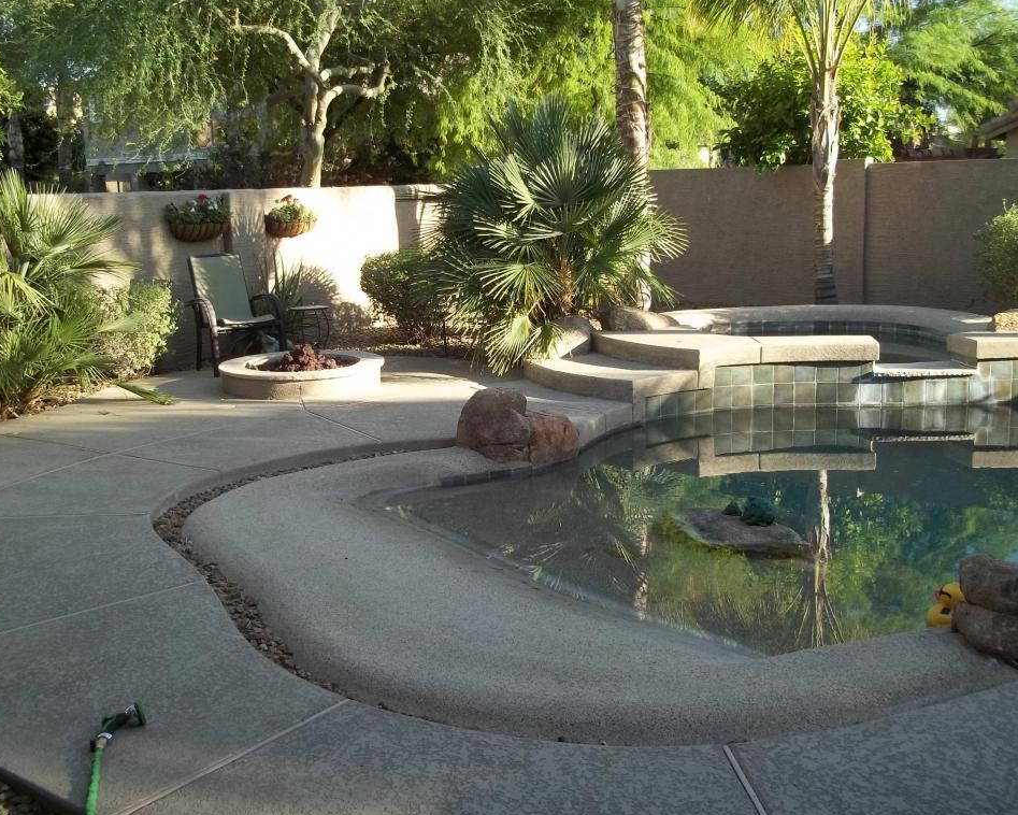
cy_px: 404
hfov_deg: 47.9
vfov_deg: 39.2
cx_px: 469
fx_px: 1145
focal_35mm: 38
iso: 64
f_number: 3.1
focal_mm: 6.5
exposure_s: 1/200
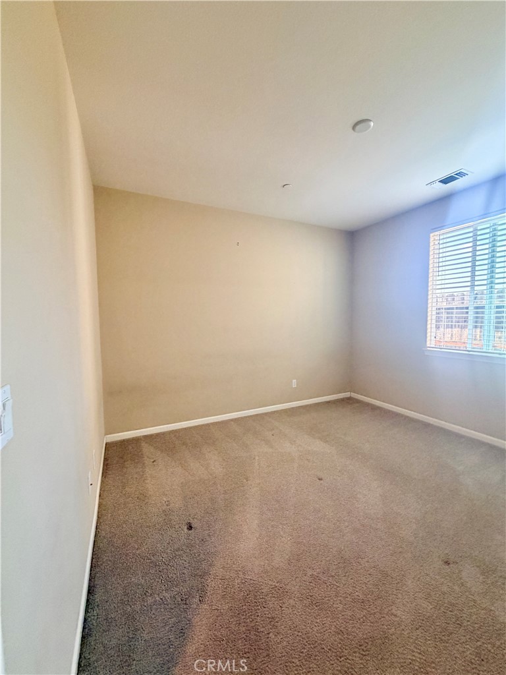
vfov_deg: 102.1
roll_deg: +1.1
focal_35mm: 14
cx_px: 253
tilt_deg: -4.0
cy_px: 338
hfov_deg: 85.7
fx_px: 273
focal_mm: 2.22
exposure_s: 1/60
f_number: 2.2
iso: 320
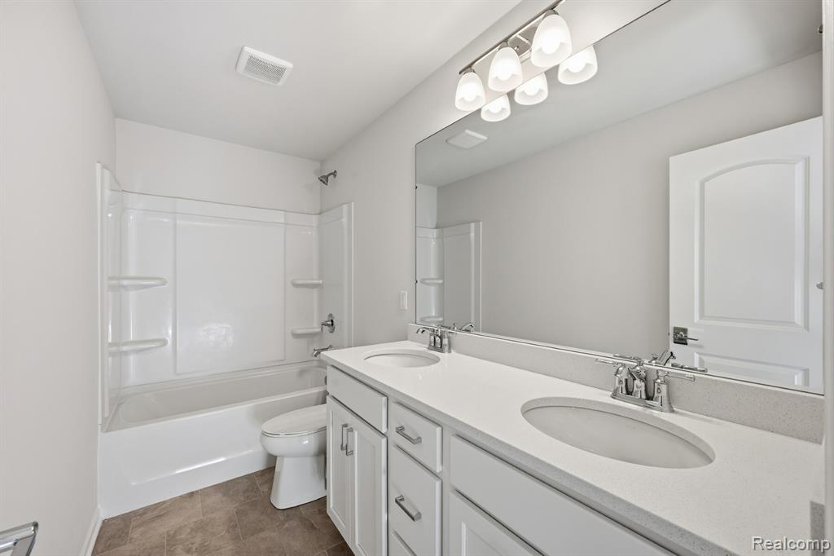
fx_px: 324
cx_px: 417
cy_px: 278
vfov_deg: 81.2
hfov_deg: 104.3
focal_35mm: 14
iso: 50
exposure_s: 1/20
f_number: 9
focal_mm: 14
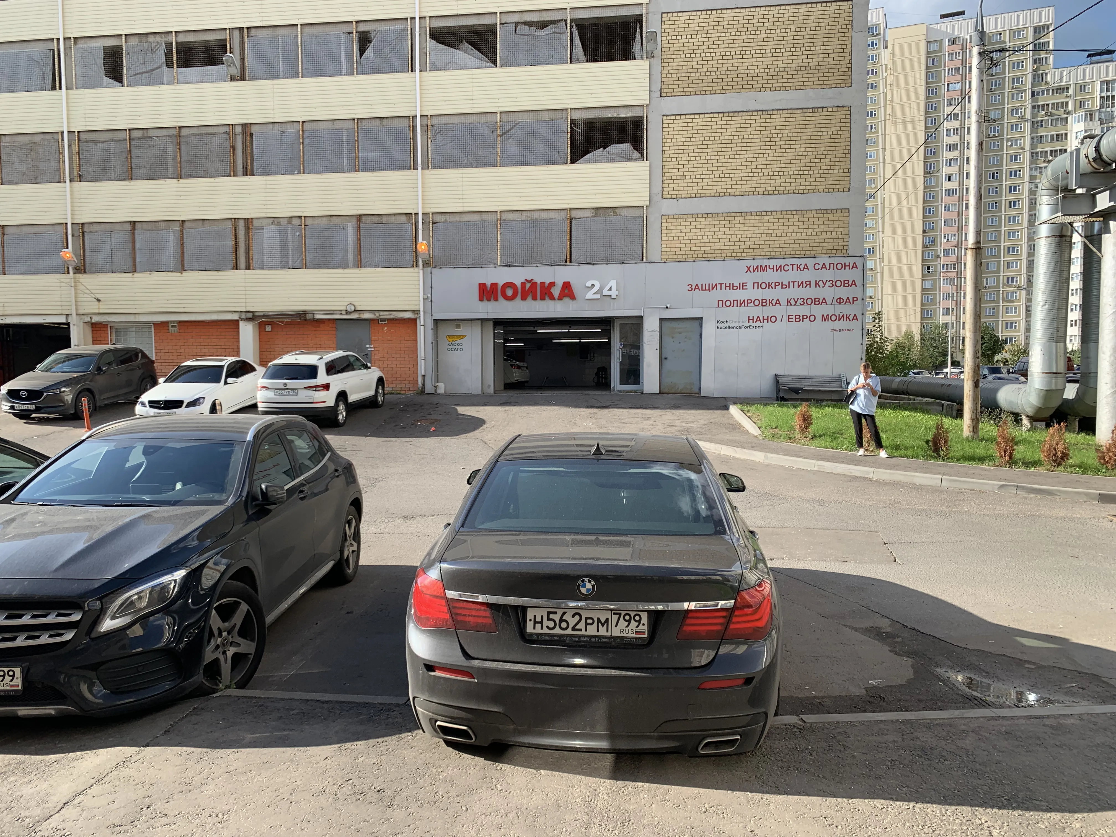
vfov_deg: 53.1
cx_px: 558
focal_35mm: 26
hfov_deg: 67.3
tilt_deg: -3.2
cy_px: 418
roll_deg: -0.4
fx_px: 838
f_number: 1.8
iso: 25
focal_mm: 4.25
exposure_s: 1/842
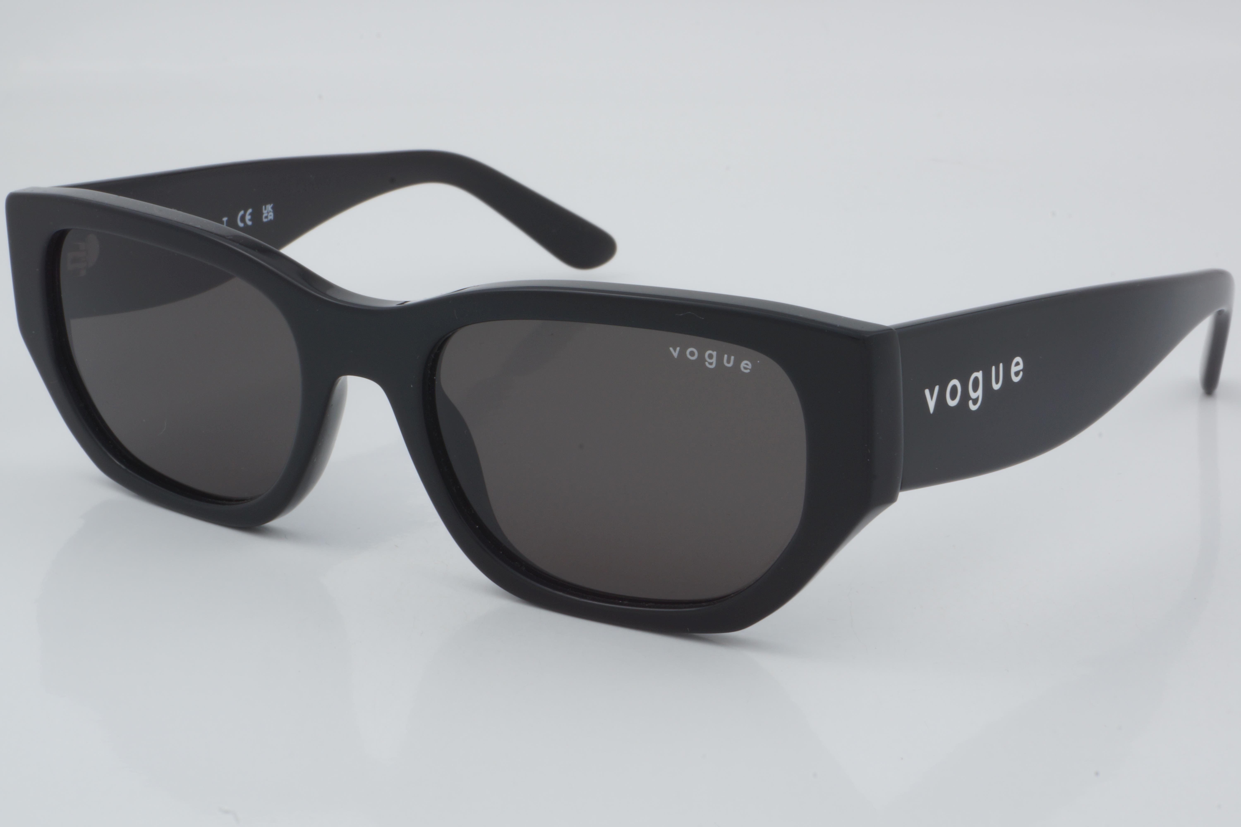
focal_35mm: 75
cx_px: 620
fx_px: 2585
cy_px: 414
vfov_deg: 18.2
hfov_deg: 27.0
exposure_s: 1/3
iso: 100
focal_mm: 50
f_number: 32
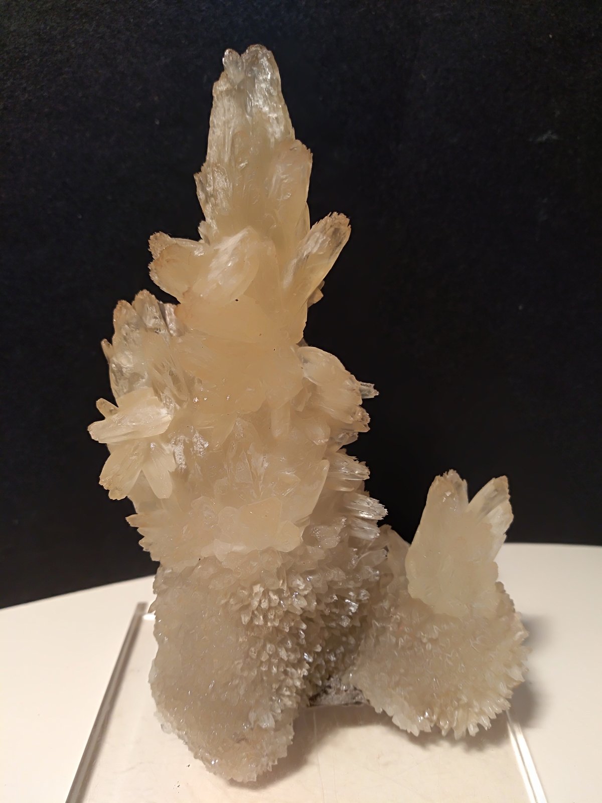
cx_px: 301
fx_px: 603
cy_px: 402
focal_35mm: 26
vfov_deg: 67.3
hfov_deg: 53.1
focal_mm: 3.54
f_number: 2
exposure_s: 1/100
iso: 116
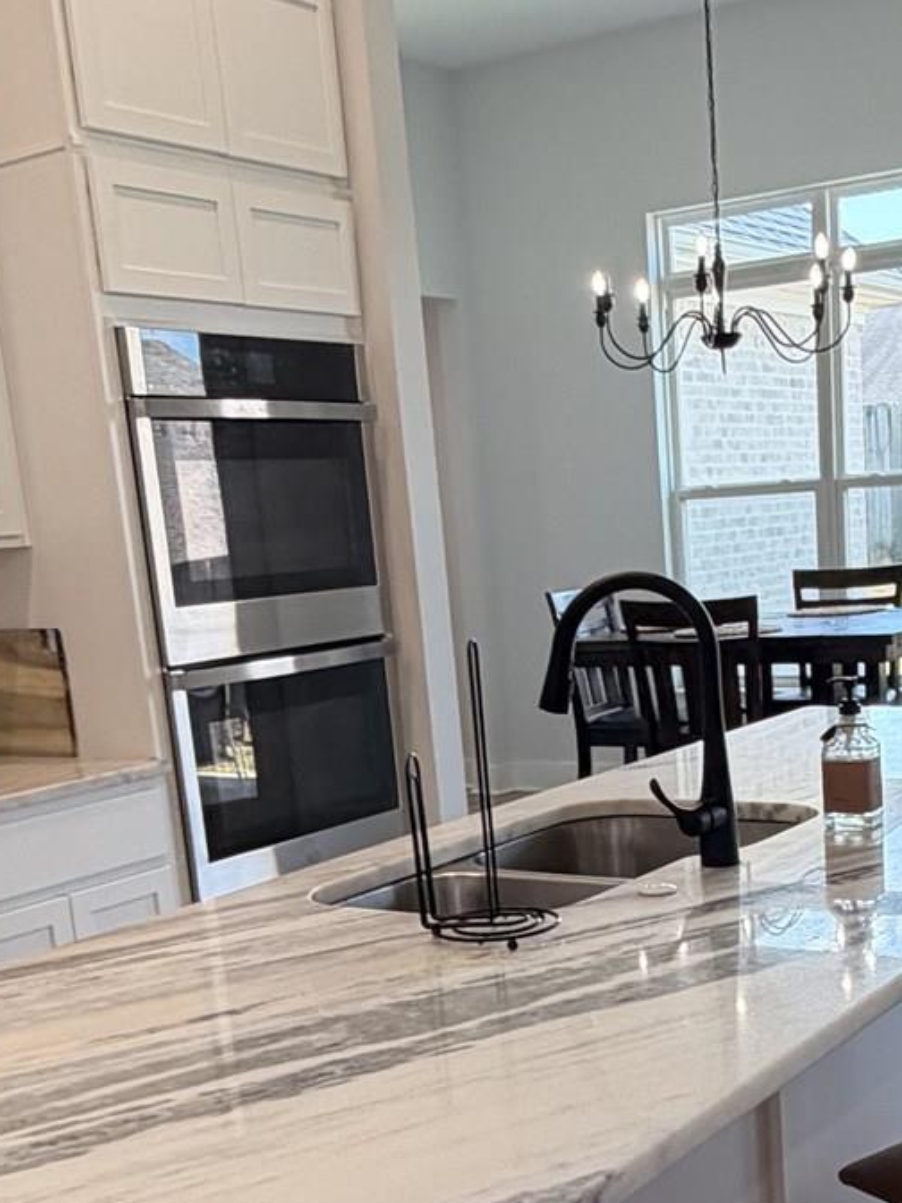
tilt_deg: -13.3
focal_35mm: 48
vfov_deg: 38.3
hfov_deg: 30.0
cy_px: 943
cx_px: 605
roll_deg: +4.6
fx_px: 1668
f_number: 2.2
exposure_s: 1/120
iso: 100
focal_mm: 2.22
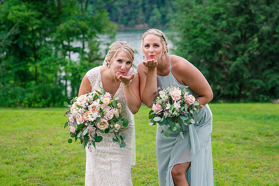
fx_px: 733
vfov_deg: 14.5
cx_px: 145
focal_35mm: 95
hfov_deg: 21.5
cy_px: 86
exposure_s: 1/2000
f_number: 3.5
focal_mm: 85
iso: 500
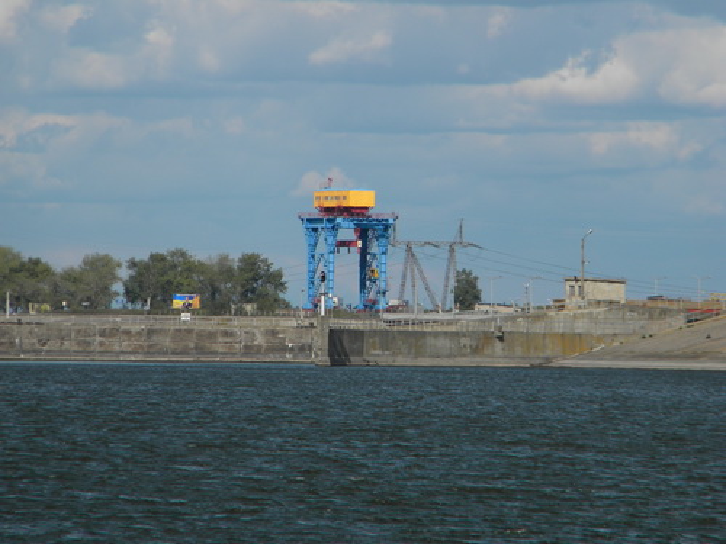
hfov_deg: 4.8
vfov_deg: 3.6
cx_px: 363
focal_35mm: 414
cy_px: 272
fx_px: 8683
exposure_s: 1/737
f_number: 5.4
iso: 80
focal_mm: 75
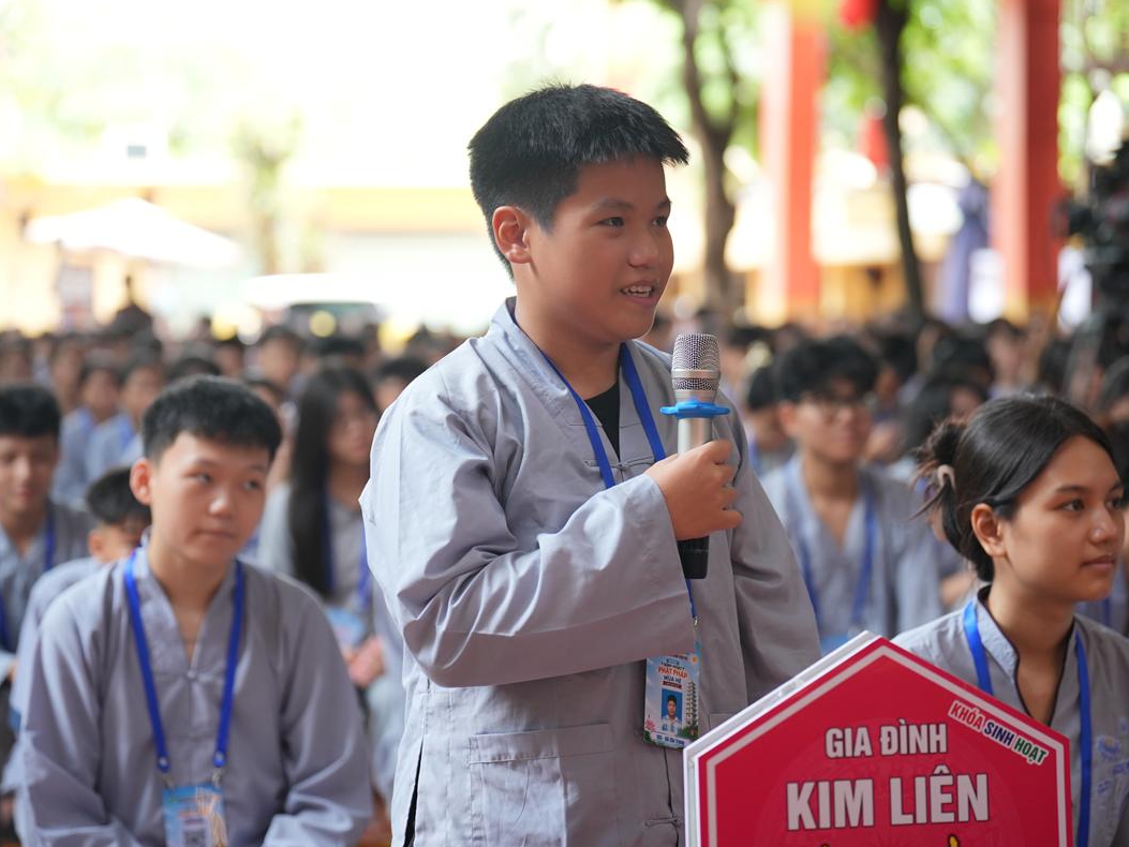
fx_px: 3001
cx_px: 548
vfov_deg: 16.1
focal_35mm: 92
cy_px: 426
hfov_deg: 21.3
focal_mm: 84
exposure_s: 1/200
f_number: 2.8
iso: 1000
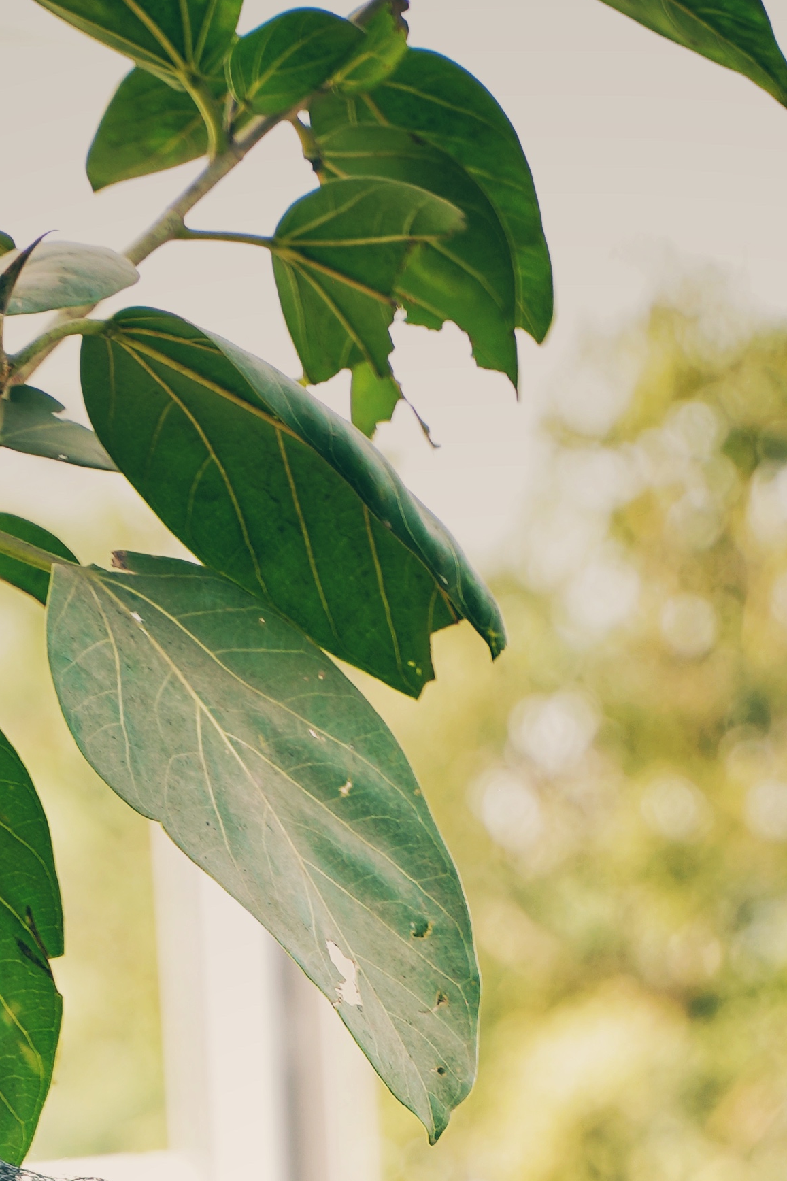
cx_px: 559
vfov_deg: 8.5
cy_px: 1922
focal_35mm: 235
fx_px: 7707
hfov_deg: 5.8
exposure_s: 1/160
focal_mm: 68
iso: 160
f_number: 4
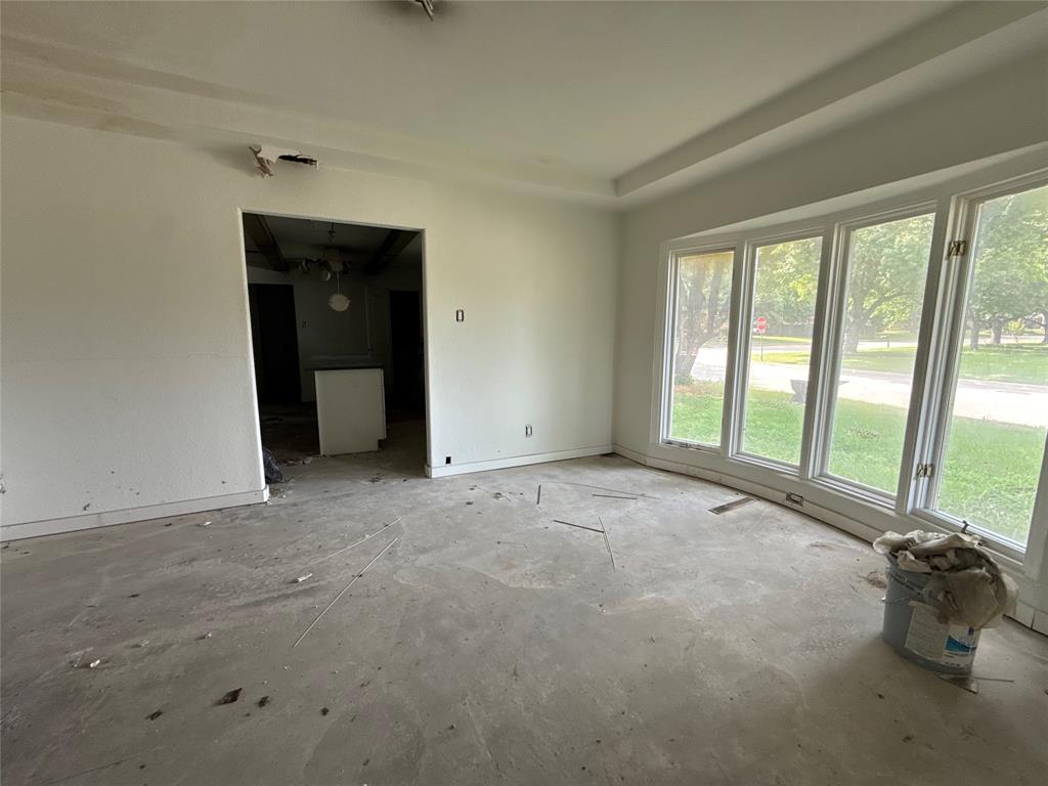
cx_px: 524
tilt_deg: -8.4
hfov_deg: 102.1
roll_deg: +0.1
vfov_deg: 85.7
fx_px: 424
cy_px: 393
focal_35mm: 14
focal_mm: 2.22
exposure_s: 1/99
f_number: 2.2
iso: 125
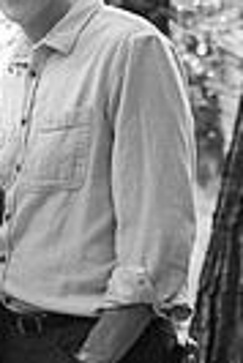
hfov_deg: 5.8
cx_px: -68
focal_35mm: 236
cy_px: 276
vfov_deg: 8.7
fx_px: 2383
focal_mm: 70
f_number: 3.5
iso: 200
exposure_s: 1/160
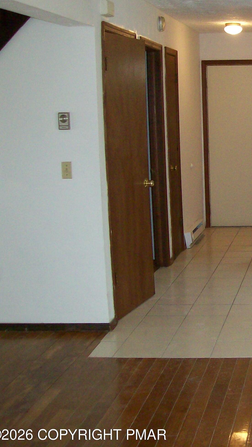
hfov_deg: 18.6
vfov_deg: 34.9
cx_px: 332
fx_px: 713
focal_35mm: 60
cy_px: 202
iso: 200
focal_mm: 6
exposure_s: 1/64
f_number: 2.7
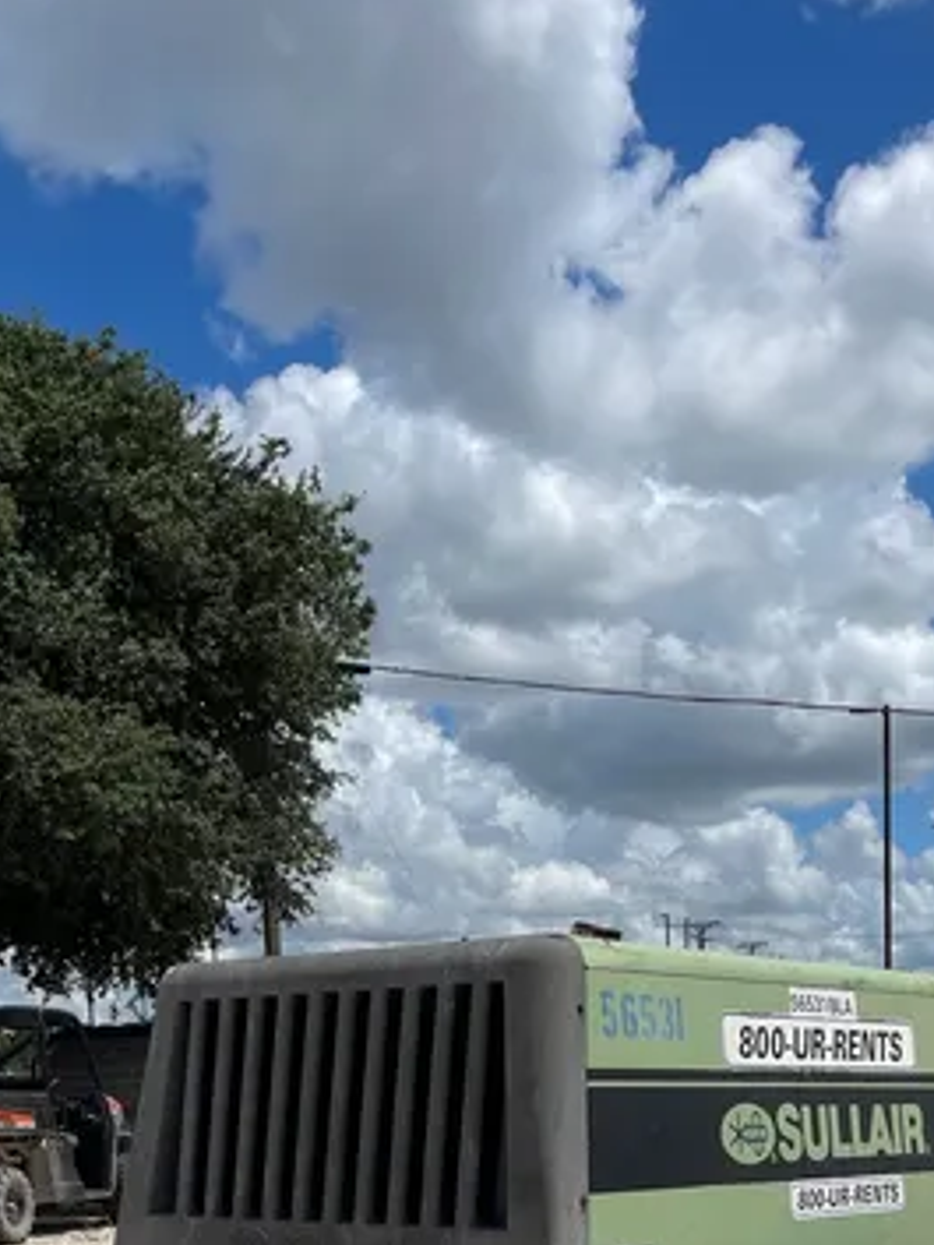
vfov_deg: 32.6
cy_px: 1247
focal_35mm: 54
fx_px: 1942
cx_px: 381
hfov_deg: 27.0
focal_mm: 4.2
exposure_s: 1/9091
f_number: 1.6
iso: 32
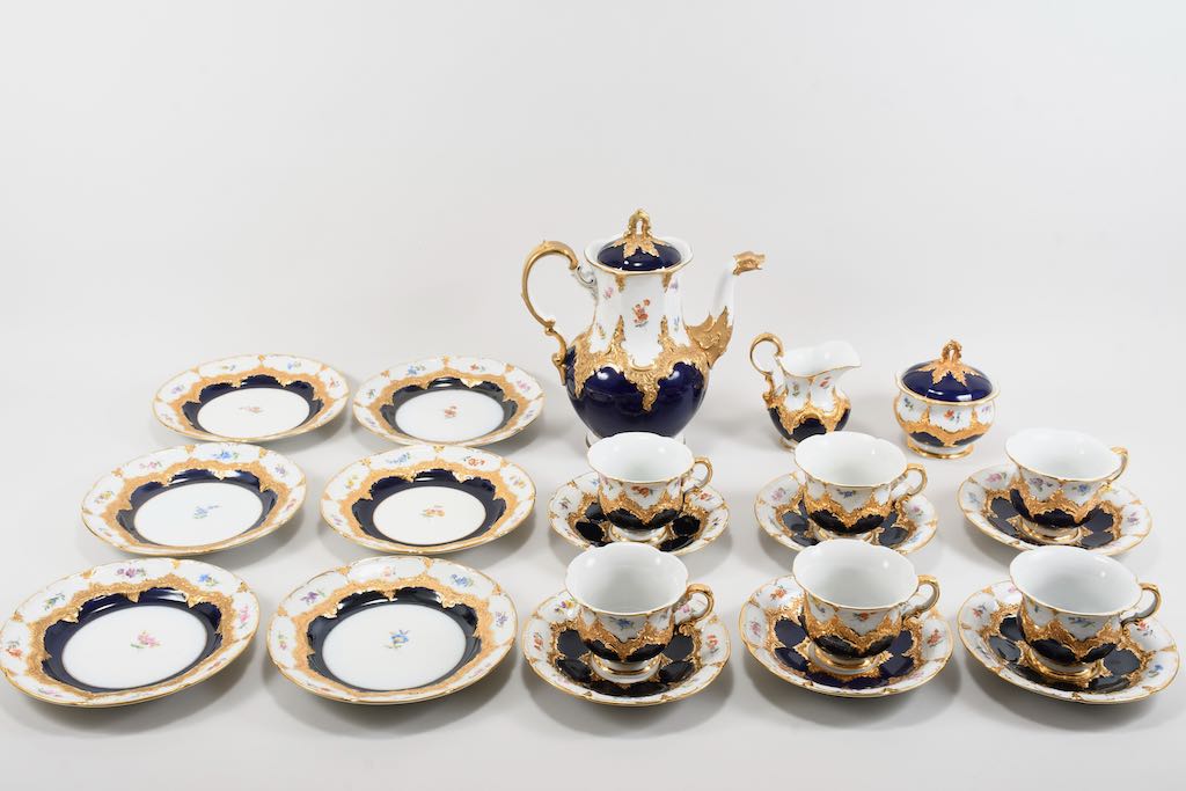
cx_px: 593
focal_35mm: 48
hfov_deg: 41.1
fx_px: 1581
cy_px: 396
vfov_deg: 28.1
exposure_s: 1/125
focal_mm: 32
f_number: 13
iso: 125
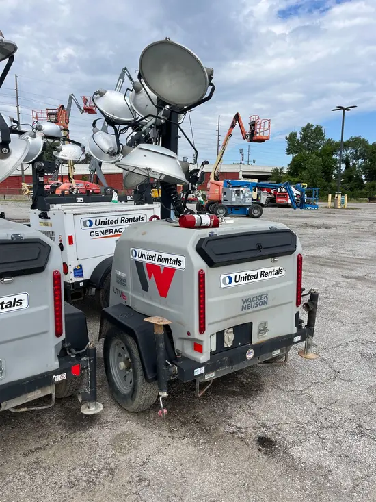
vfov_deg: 67.3
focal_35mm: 26
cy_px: 251
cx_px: 188
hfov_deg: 53.1
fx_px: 376
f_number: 1.6
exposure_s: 1/2825
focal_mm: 5.1
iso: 50
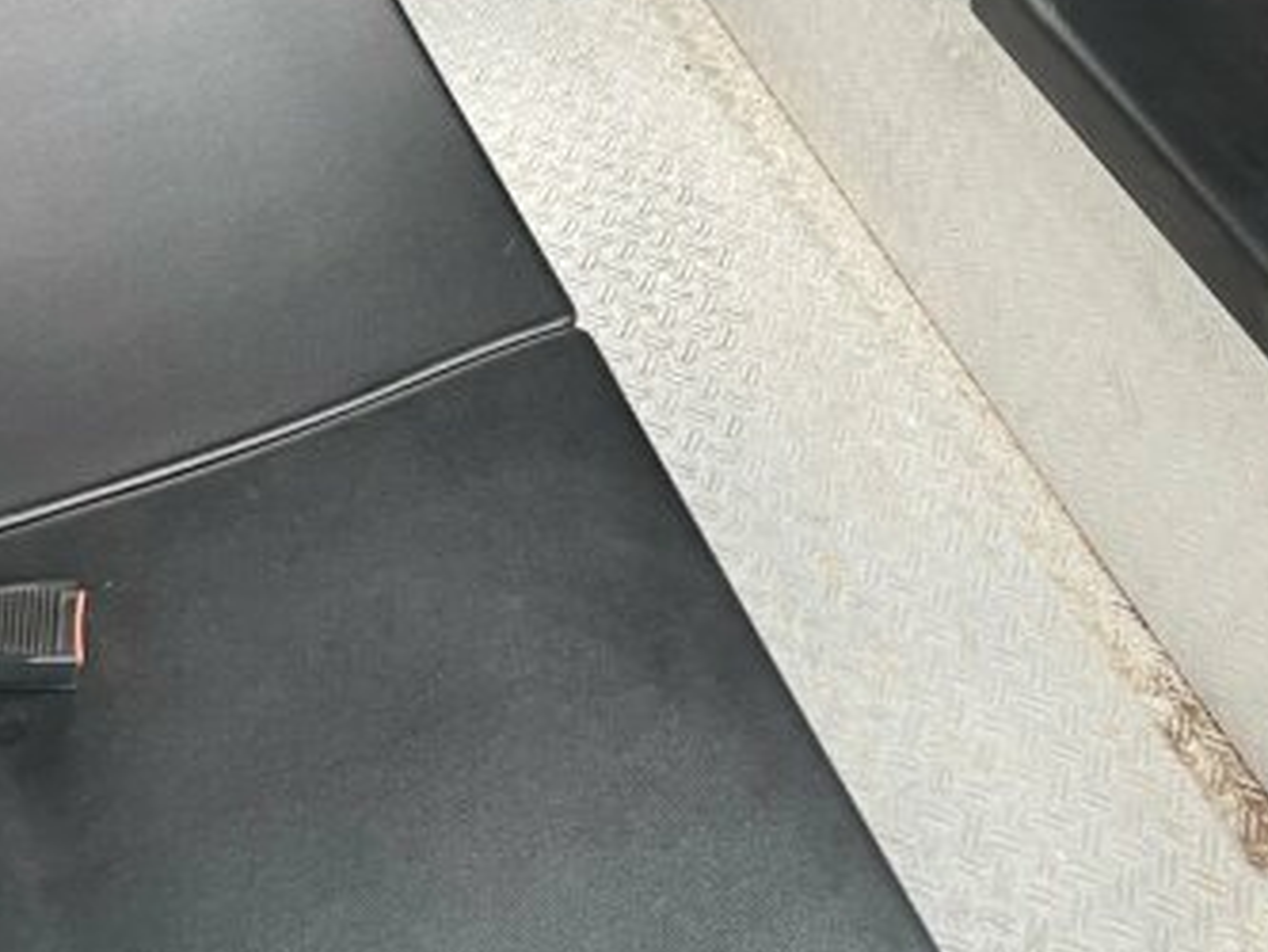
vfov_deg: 27.9
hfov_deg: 38.1
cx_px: 716
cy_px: 65
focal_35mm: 50
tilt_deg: -39.0
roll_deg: -14.5
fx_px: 1832
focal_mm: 5.7
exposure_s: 1/60
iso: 125
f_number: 1.5
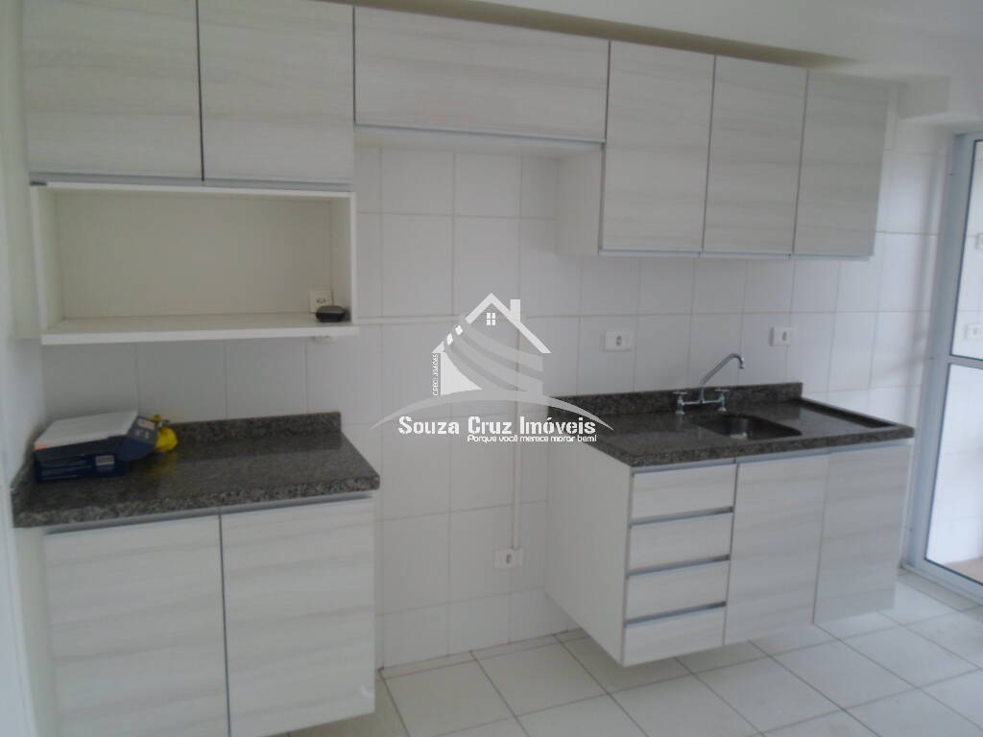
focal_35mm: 25
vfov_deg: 54.9
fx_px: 710
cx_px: 492
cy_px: 368
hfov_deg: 69.4
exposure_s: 1/30
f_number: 2.5
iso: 80
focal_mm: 4.5
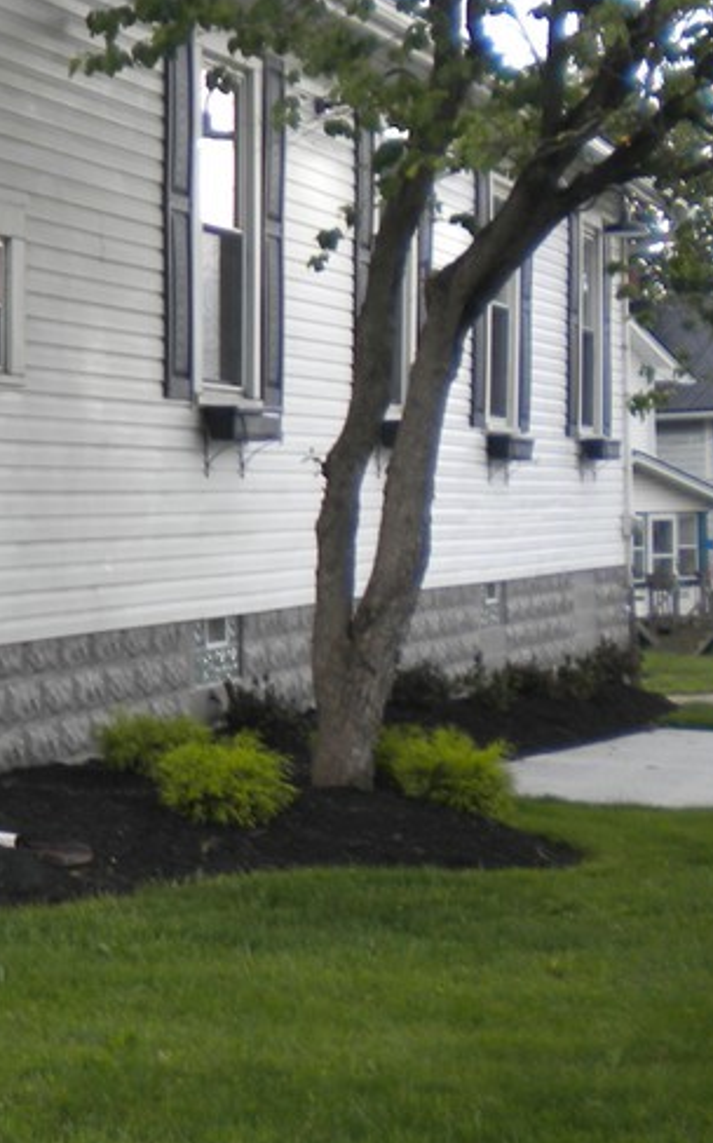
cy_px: 437
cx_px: -345
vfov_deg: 26.4
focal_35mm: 78
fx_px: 2427
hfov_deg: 15.5
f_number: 3.1
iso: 80
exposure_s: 1/94.3
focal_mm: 6.3
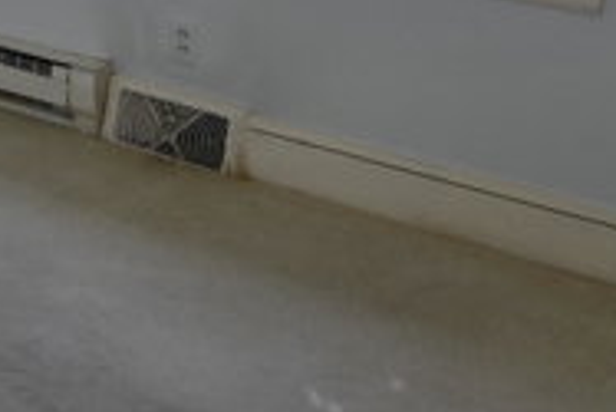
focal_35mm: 88
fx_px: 1507
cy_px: -293
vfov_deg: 14.1
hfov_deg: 17.9
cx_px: -532
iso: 200
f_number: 4.8
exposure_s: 1/90
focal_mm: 11.5
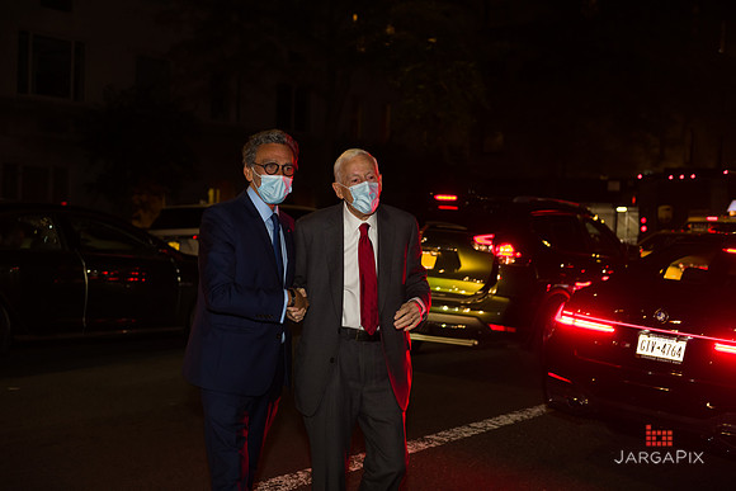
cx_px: 368
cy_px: 246
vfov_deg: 27.0
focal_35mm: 50
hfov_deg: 39.6
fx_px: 1022
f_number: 3.2
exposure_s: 1/125
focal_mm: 50
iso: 1000
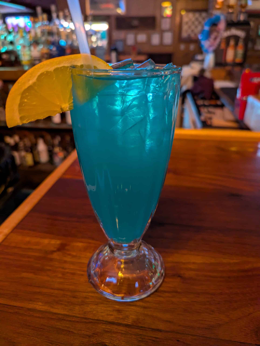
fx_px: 240
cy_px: 173
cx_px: 130
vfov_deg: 71.5
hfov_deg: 56.9
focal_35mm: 24
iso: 757
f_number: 1.85
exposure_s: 1/30
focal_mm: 6.81
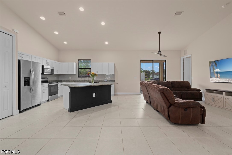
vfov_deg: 73.8
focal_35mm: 16
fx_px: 103
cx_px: 116
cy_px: 78
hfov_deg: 96.7
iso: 400
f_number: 11
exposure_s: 1/3
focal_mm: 16
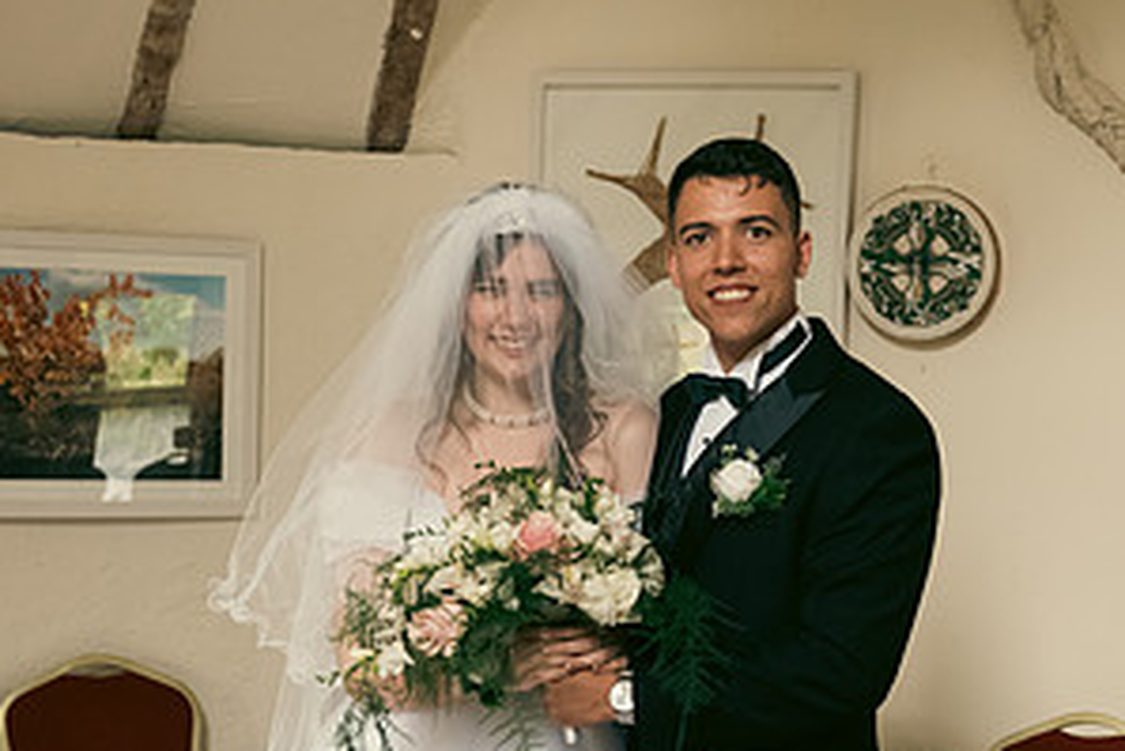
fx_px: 2314
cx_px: 627
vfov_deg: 18.4
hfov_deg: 27.3
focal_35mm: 74
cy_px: 542
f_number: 3.5
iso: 1600
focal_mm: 38
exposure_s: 1/200
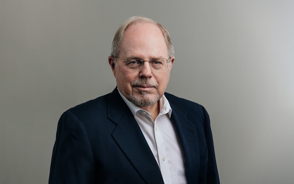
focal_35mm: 148
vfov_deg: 8.9
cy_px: 88
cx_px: 147
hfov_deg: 14.1
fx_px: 1186
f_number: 7.1
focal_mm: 145
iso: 64
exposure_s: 1/160
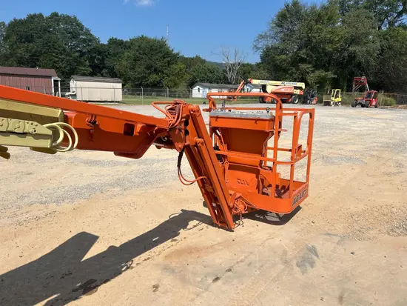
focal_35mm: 26
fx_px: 306
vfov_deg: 53.1
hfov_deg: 67.3
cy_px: 153
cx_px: 204
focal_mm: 5.7
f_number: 1.5
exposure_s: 1/5587
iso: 50
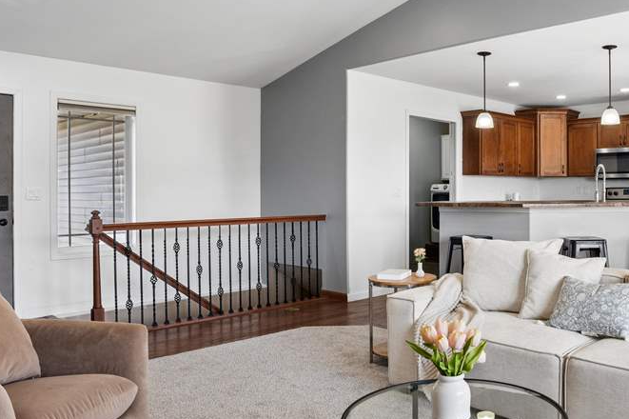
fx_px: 541
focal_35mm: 31
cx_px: 448
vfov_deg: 42.3
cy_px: 204
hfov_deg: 58.1
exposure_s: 1/25
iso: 400
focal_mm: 16
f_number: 10
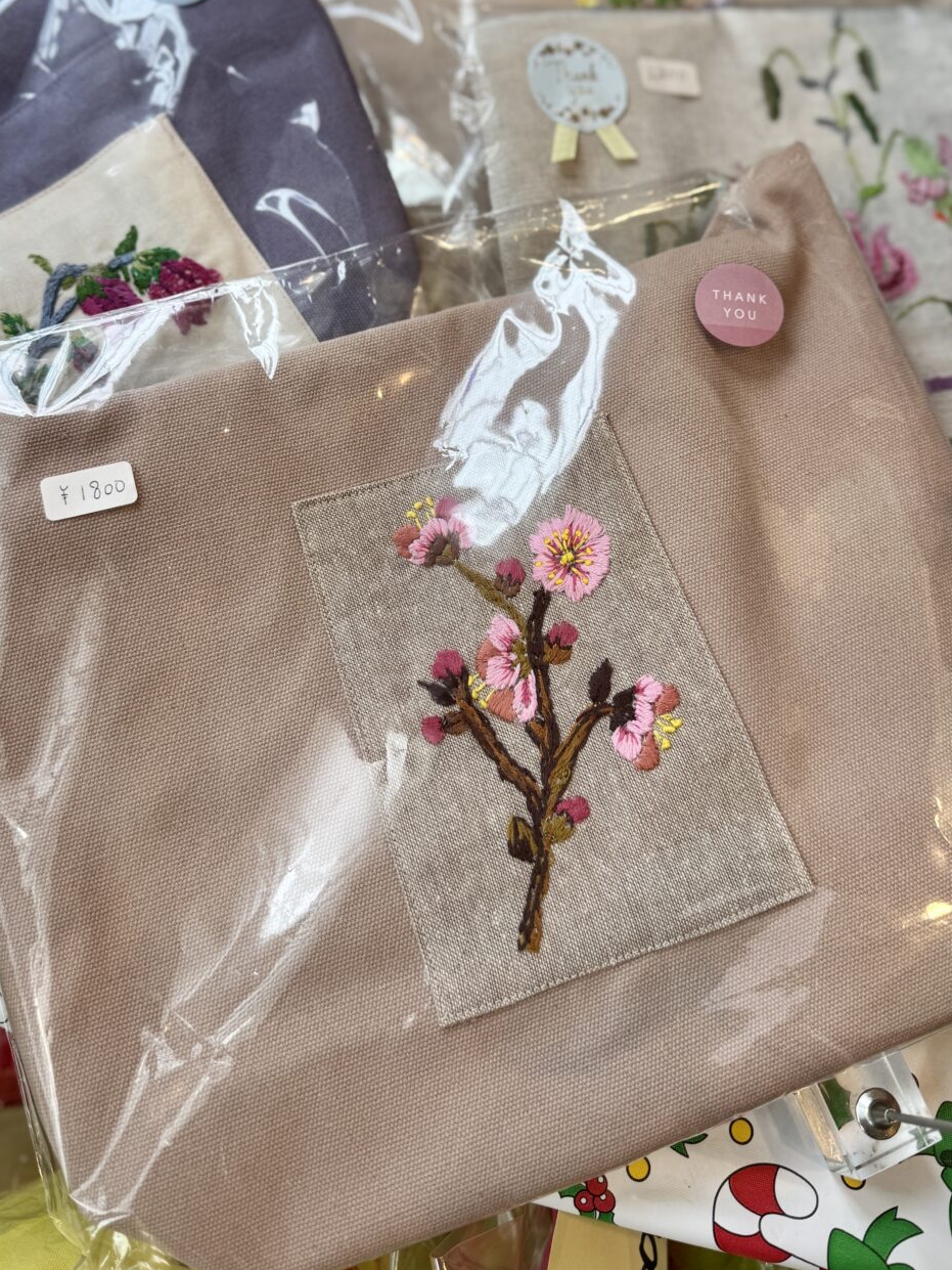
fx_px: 1210
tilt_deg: -63.7
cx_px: 443
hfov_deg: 42.9
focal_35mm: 33
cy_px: 426
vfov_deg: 54.3
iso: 80
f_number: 1.78
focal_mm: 6.76
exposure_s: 1/100
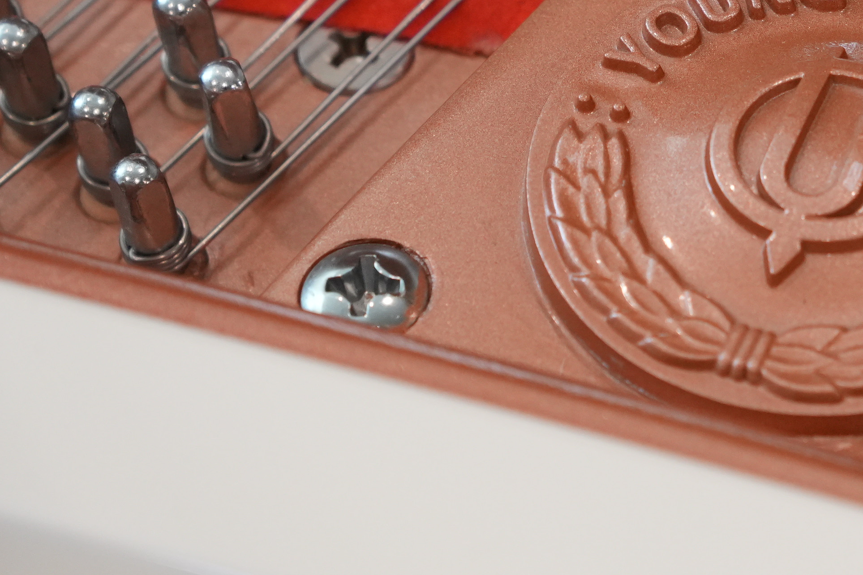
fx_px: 4988
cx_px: 942
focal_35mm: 208
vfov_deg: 6.6
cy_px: -8
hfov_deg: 9.8
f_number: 4
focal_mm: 61
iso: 1600
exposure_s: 1/100
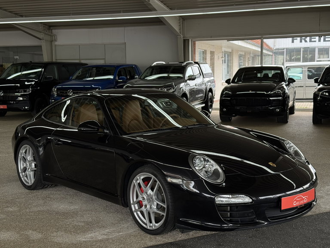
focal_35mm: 48
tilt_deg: -6.6
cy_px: 124
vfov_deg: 30.3
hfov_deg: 39.7
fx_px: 458
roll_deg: +0.9
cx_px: 165
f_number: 1.78
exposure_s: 1/172
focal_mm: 6.76
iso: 80
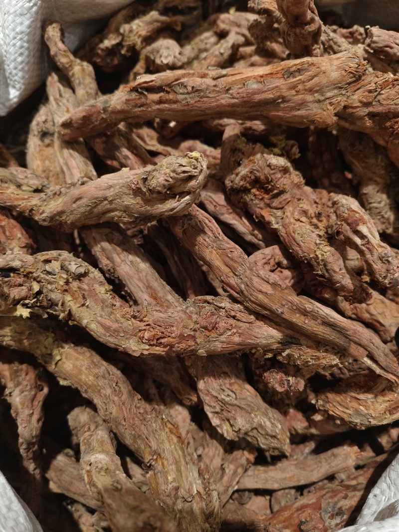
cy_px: 266
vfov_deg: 73.9
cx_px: 200
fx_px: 354
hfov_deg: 58.9
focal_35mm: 23
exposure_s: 1/100
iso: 519
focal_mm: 5.6
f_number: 1.88
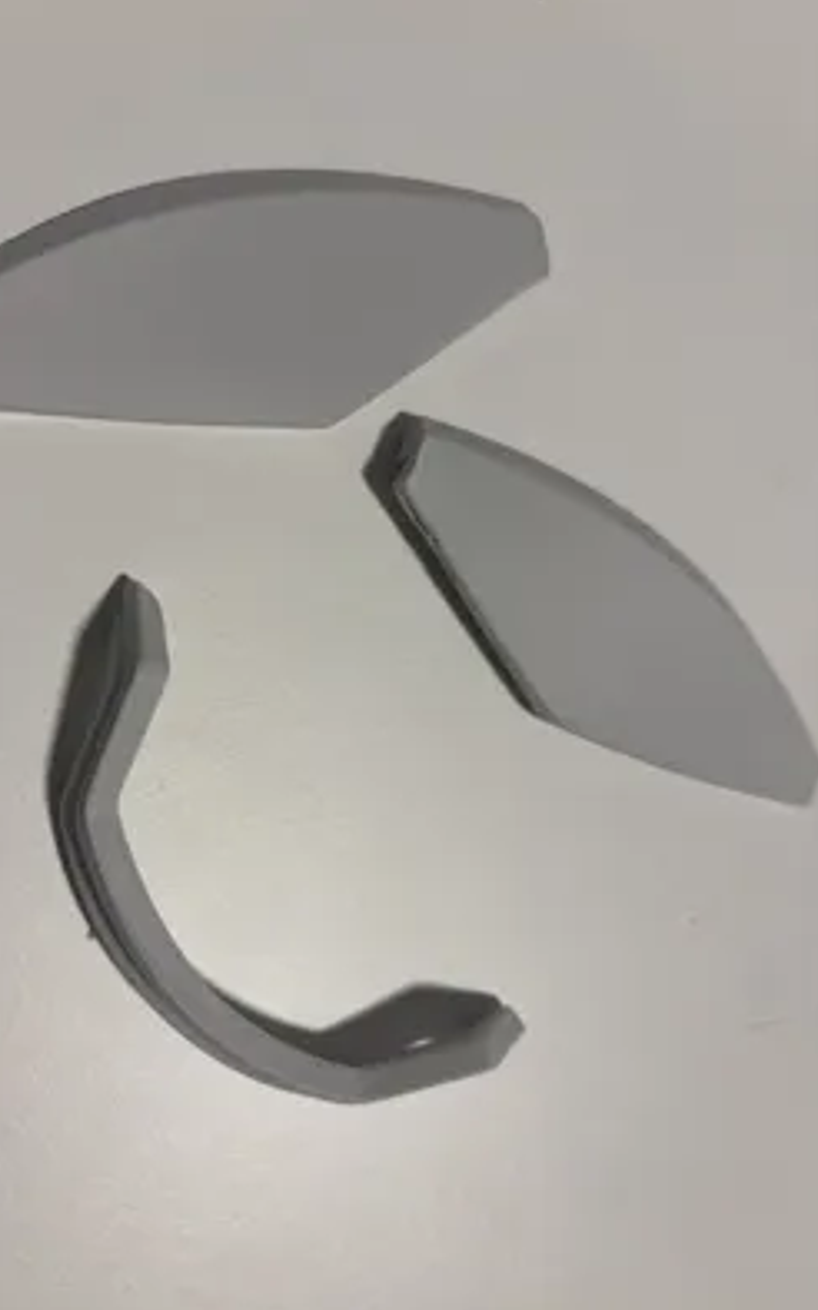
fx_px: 999
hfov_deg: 44.3
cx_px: 329
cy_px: 655
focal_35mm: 28
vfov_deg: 66.5
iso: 100
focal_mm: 5.96
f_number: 1.6
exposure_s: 1/100
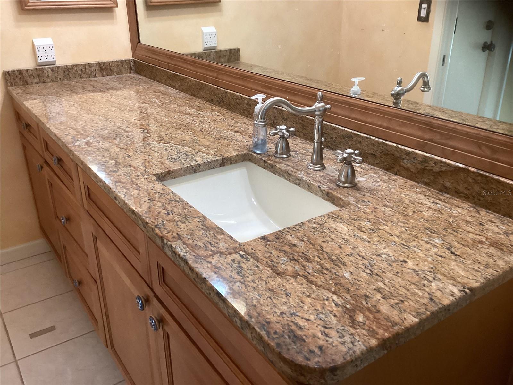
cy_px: 192
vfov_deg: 45.4
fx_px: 459
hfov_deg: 58.4
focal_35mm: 31
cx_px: 256
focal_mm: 3.3
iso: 200
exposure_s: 1/60
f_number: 2.4
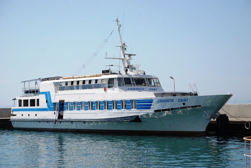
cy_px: 84
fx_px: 691
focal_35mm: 99
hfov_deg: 20.6
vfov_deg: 13.9
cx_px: 126
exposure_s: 1/500
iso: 100
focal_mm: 66
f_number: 5.6
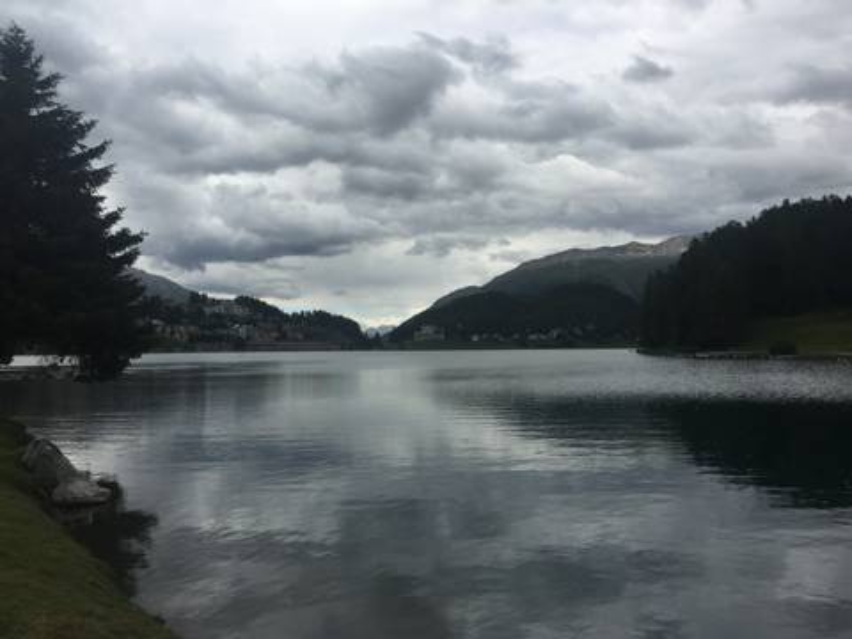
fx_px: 714
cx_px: 426
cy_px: 320
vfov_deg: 48.2
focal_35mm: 29
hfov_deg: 61.7
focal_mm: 4.15
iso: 32
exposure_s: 1/1582
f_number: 2.2
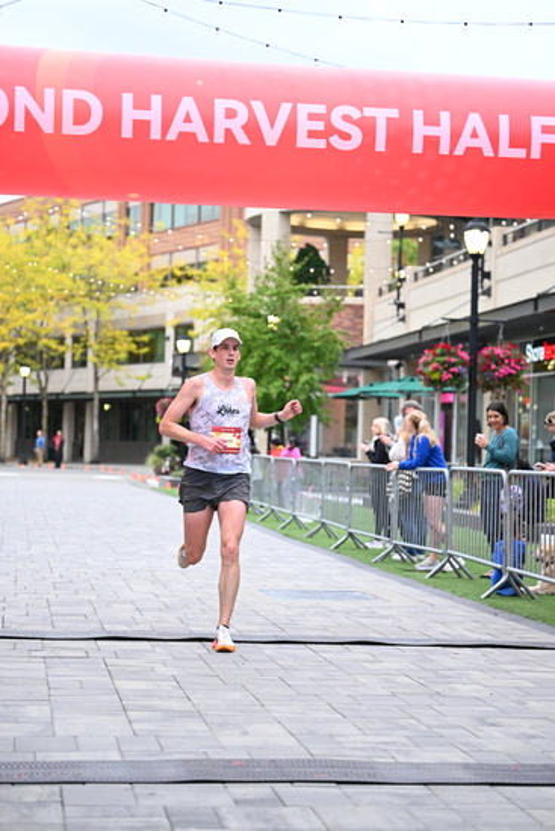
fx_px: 1618
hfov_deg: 19.5
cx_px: 278
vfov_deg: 28.8
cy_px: 416
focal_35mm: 70
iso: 1600
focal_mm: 70
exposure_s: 1/800
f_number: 2.8
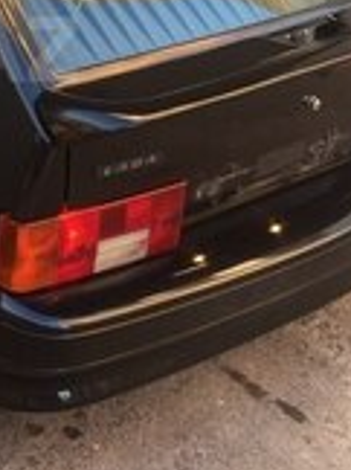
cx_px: -145
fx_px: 1206
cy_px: 49
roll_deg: -4.7
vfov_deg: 21.6
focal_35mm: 89
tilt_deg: -22.6
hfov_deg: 15.5
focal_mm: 4.15
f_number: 2.2
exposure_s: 1/50
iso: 32
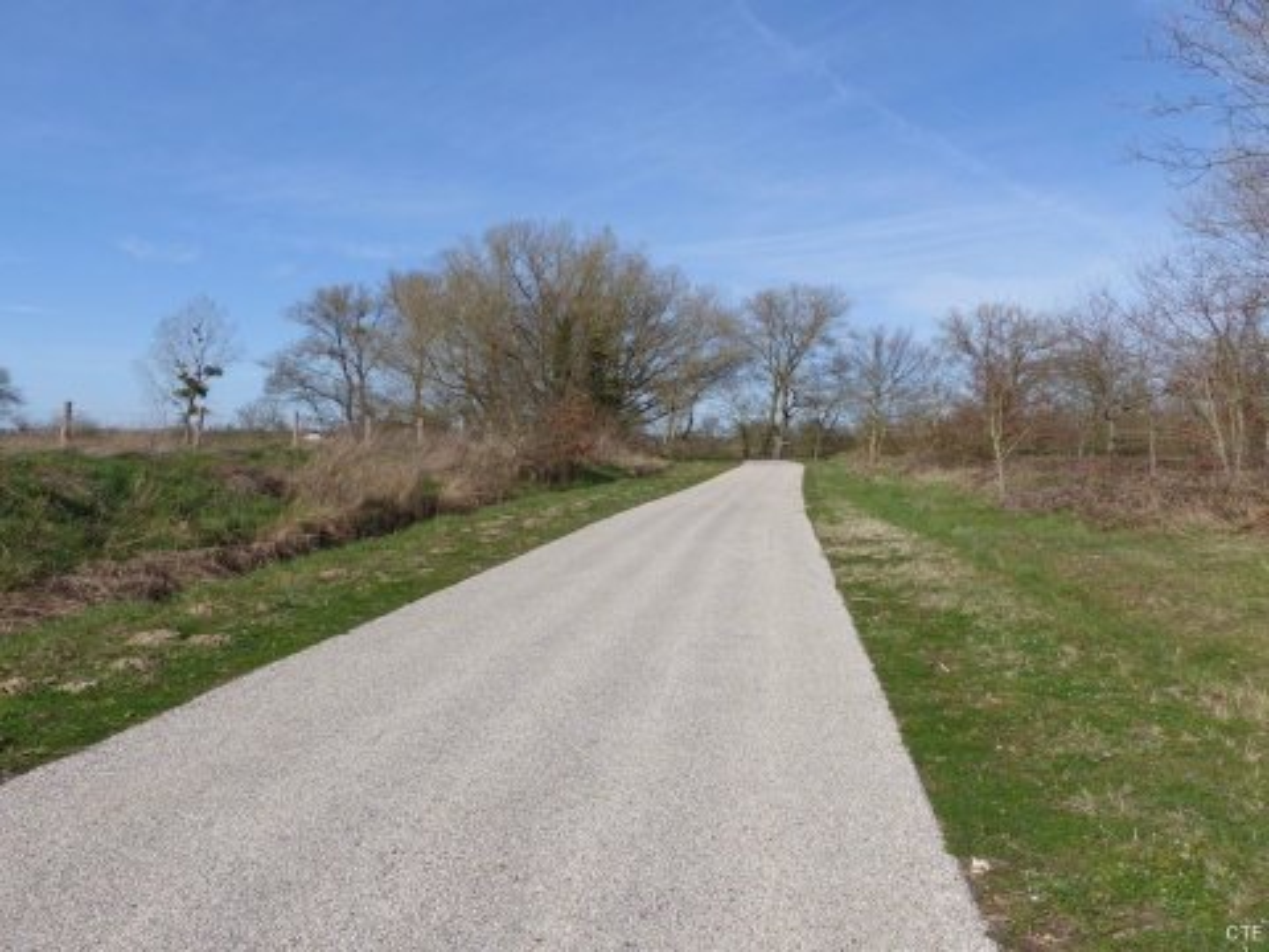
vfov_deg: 46.8
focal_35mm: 30
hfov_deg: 60.0
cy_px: 476
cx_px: 634
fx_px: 1100
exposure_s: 1/1300
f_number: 4
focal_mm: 4.5
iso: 100
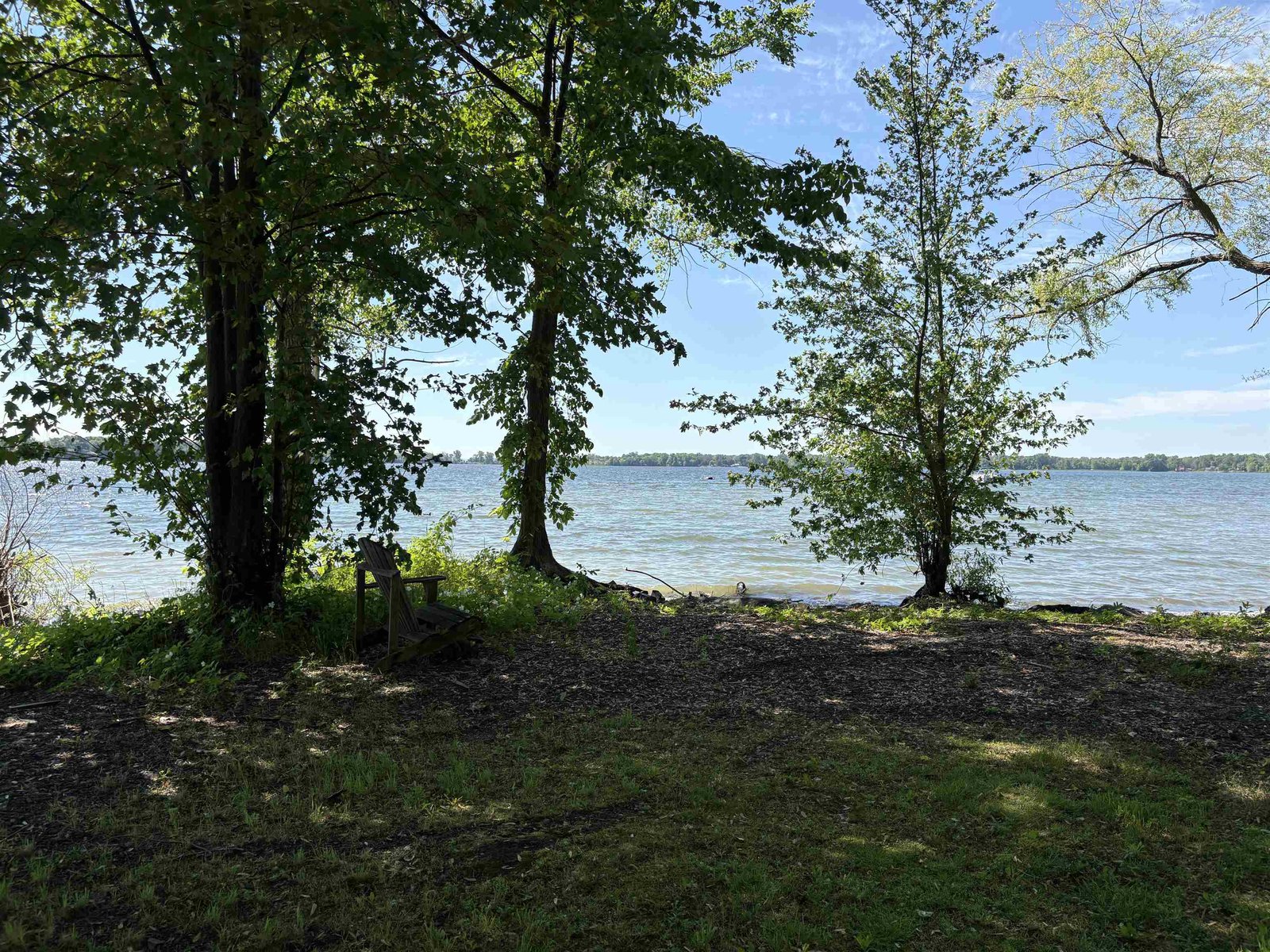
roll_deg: +0.4
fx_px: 954
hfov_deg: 67.3
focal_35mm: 26
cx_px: 635
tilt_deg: -0.3
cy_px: 476
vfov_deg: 53.1
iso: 50
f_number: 1.6
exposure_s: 1/1901
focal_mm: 5.96
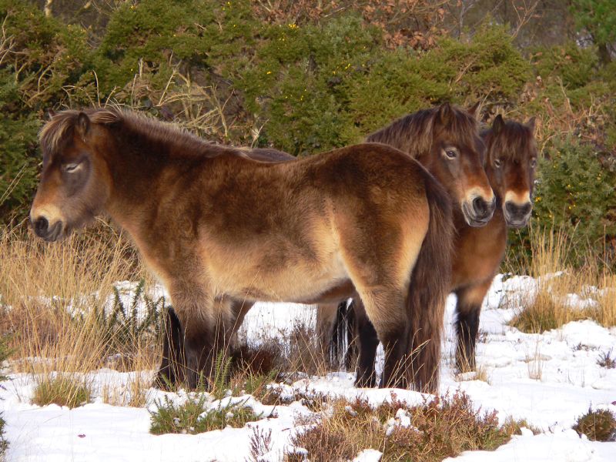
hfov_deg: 5.6
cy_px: 231
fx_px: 6246
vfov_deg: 4.2
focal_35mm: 351
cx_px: 308
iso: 80
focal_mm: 58.3
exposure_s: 1/250
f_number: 4
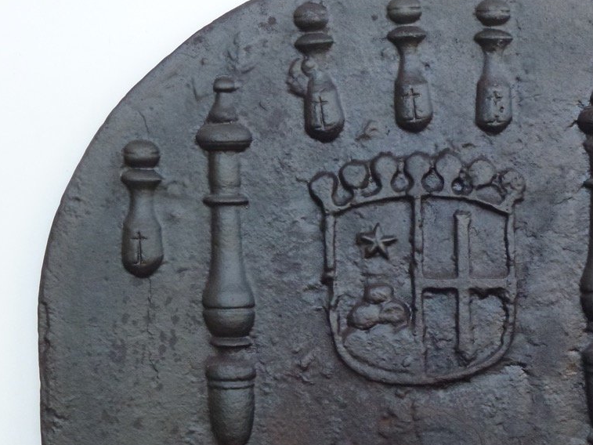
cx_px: 428
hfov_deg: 29.4
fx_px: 1114
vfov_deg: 22.5
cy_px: 283
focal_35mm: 65
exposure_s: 1/80
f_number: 3.9
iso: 250
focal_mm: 7.4
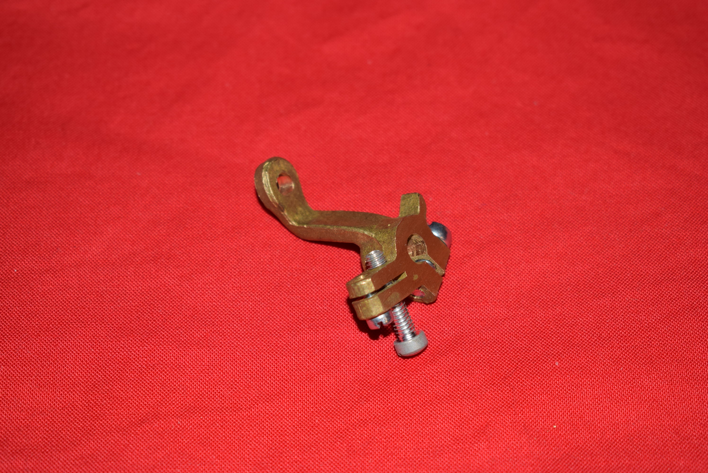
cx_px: 354
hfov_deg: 27.0
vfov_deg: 18.2
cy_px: 236
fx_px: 1476
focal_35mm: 75
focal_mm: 50
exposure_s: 1/125
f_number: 5.6
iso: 400
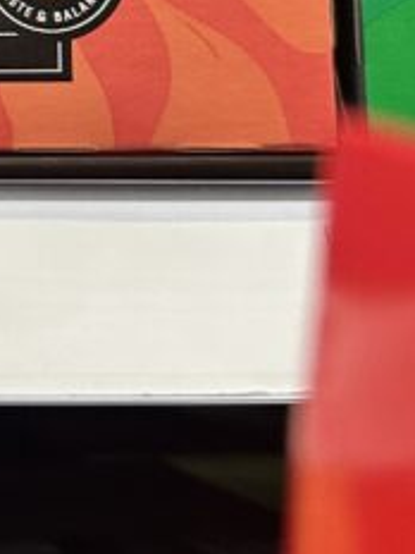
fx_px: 1694
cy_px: -19
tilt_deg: +4.4
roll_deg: +0.9
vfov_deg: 18.0
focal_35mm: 106
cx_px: -343
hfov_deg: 12.7
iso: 200
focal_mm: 6.86
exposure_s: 1/109
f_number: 1.78
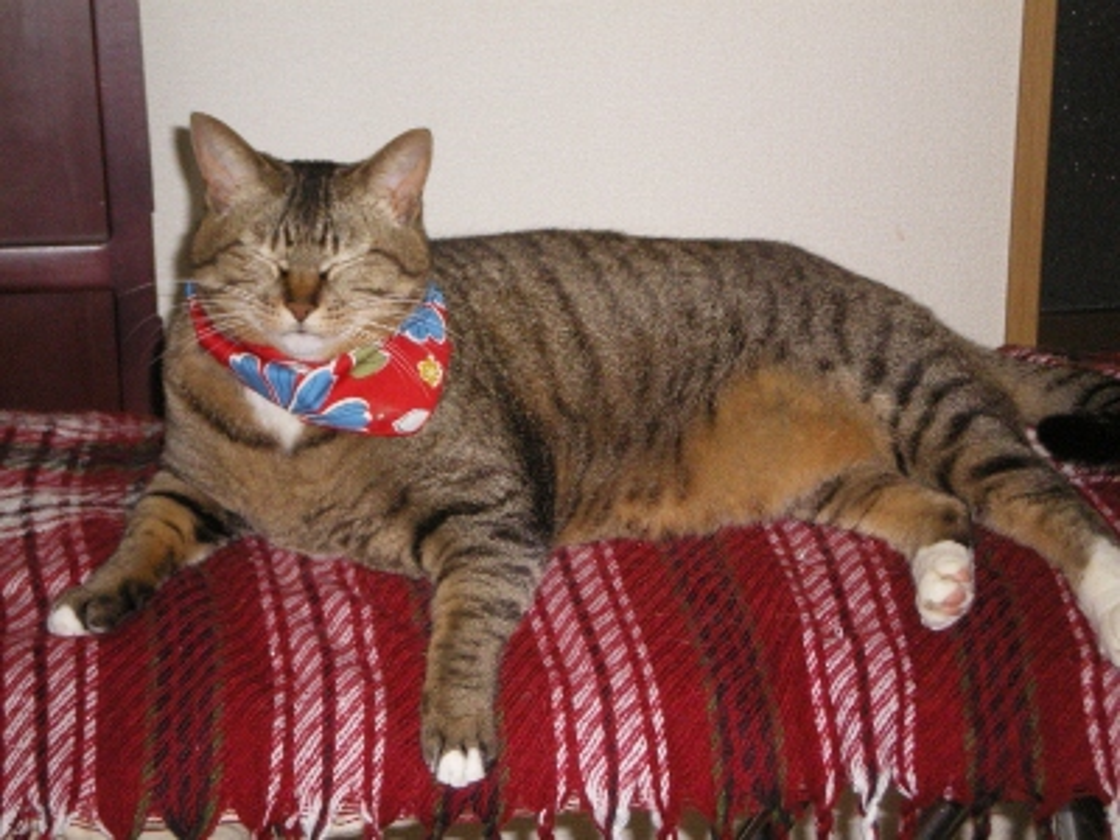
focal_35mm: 114
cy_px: 420
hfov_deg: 17.3
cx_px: 560
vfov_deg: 13.0
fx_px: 3688
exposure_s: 1/100
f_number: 5.9
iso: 400
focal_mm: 18.9
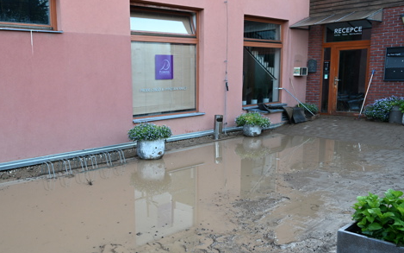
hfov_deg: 53.4
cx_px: 149
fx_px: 396
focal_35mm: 36
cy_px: 139
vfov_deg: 35.3
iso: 1250
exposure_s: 1/200
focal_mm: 24
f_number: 4.5
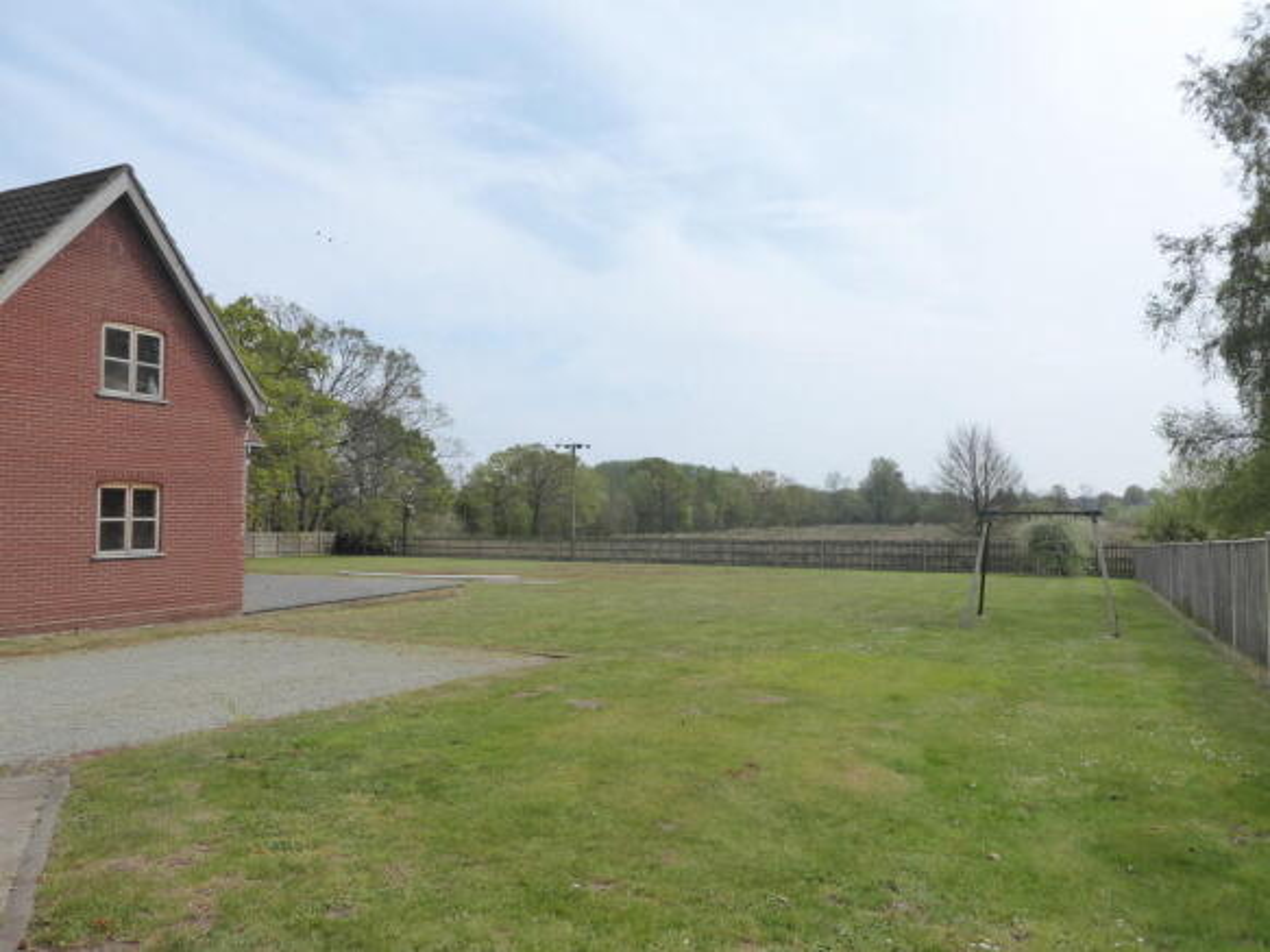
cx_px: 635
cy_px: 476
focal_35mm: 24
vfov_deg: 56.8
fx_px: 880
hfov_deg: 71.6
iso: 160
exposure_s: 1/800
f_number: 4
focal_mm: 4.3
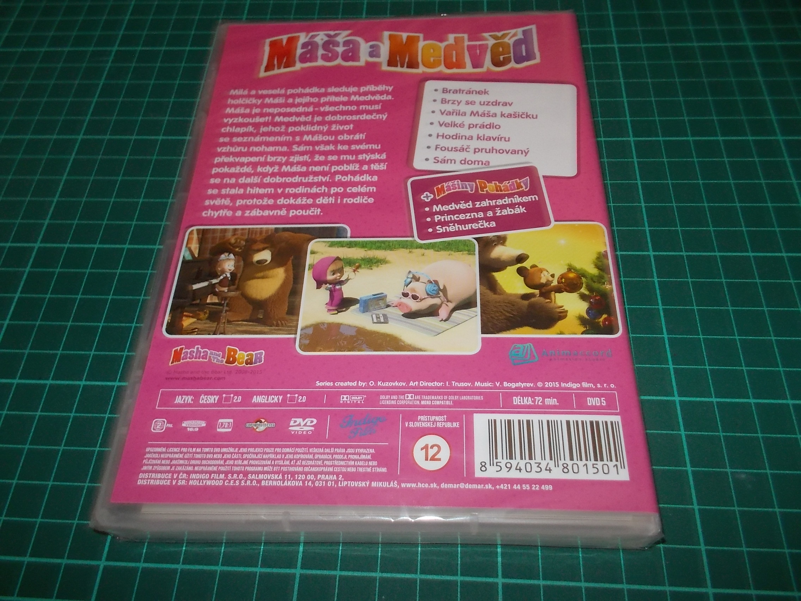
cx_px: 400
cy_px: 300
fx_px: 671
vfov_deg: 48.2
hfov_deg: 61.7
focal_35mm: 29
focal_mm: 4.1
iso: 200
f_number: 3.3
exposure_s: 1/30
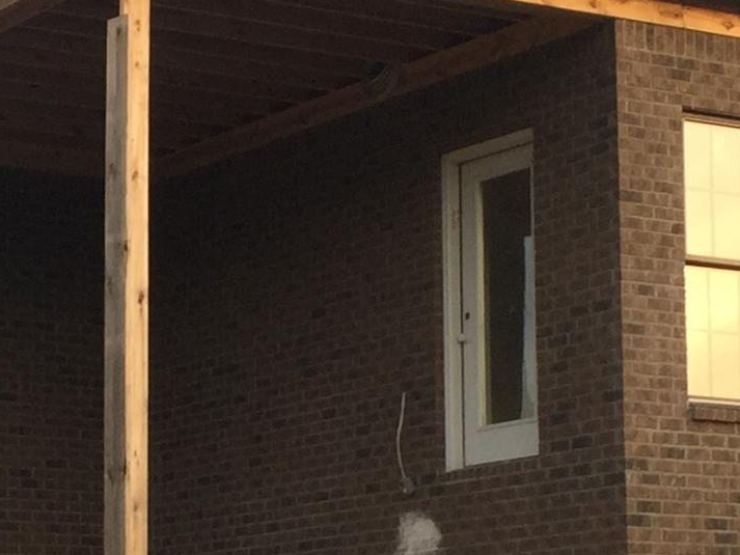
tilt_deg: +6.7
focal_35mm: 122
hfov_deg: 16.1
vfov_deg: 12.1
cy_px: 479
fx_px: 2608
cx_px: 189
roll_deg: +0.1
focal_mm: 4.15
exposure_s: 1/391
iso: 32
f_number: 2.2
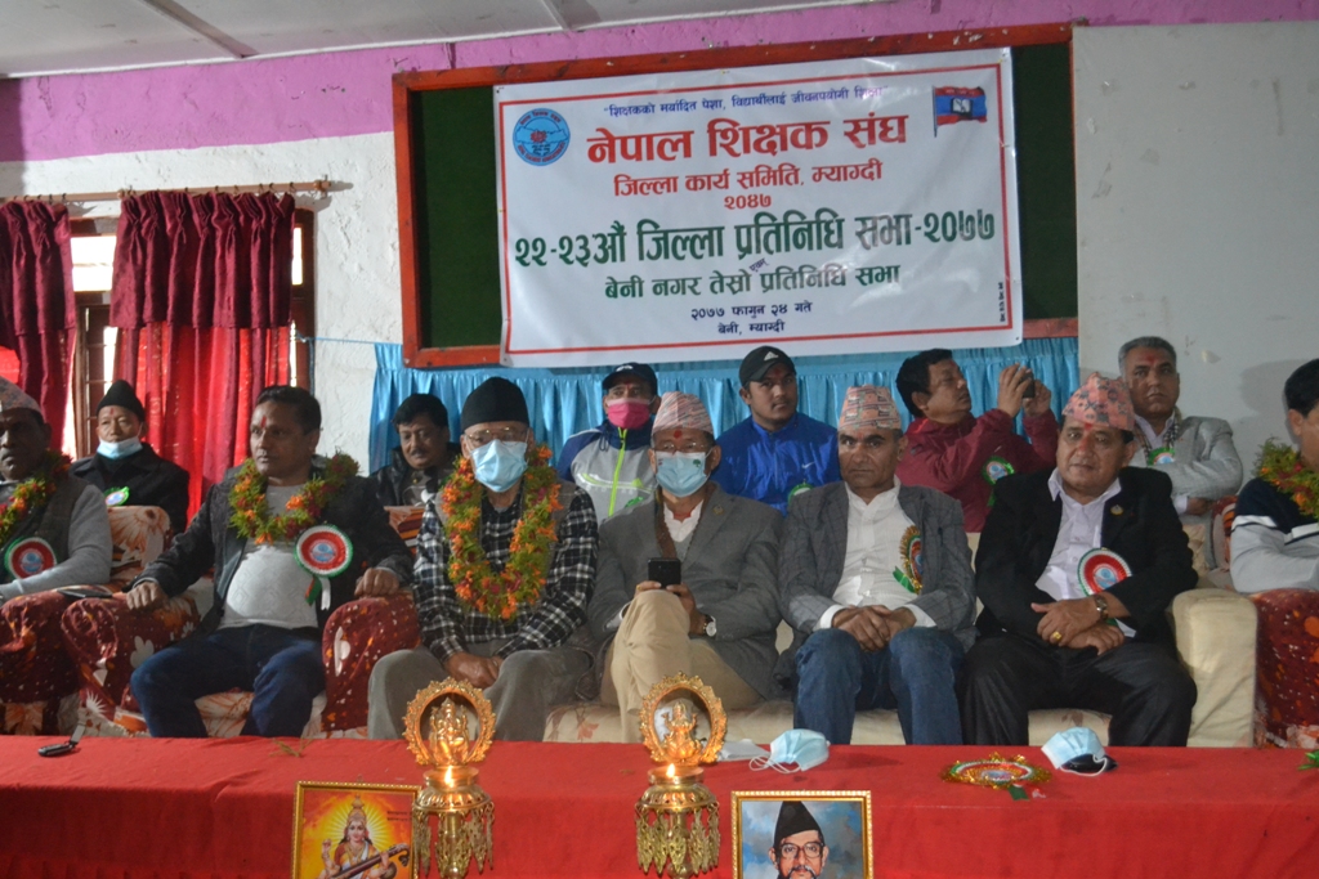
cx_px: 660
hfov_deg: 46.4
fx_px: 1539
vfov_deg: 31.9
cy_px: 440
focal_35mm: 42
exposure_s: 1/60
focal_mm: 28
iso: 3200
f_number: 4.5
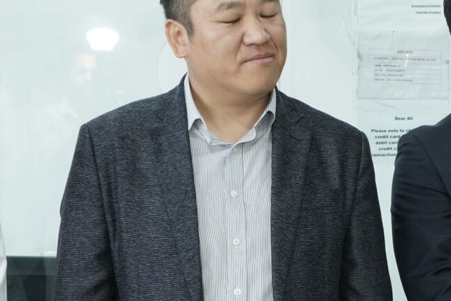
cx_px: 665
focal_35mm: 159
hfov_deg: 12.3
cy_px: 209
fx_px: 1993
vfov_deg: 8.6
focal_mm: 50
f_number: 6.3
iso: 2500
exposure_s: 1/100
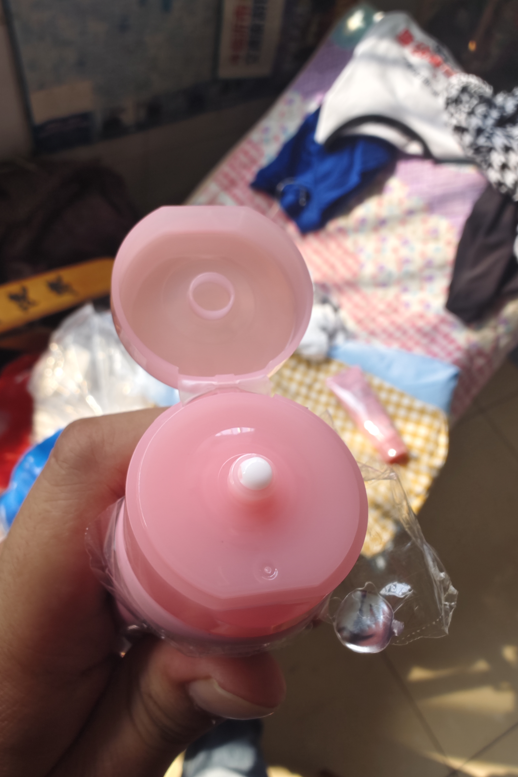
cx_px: 238
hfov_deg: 53.1
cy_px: 389
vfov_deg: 73.7
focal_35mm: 24
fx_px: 518
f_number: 2.2
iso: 66
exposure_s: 1/120
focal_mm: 2.59
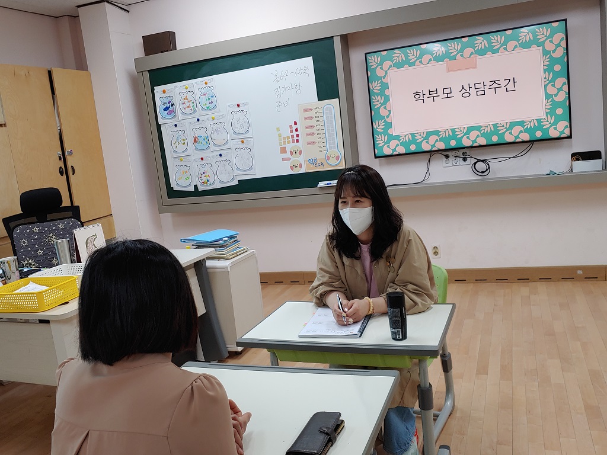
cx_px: 304
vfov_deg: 46.8
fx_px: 526
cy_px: 228
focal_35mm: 30
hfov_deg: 60.0
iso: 50
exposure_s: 1/60
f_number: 1.5
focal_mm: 4.23
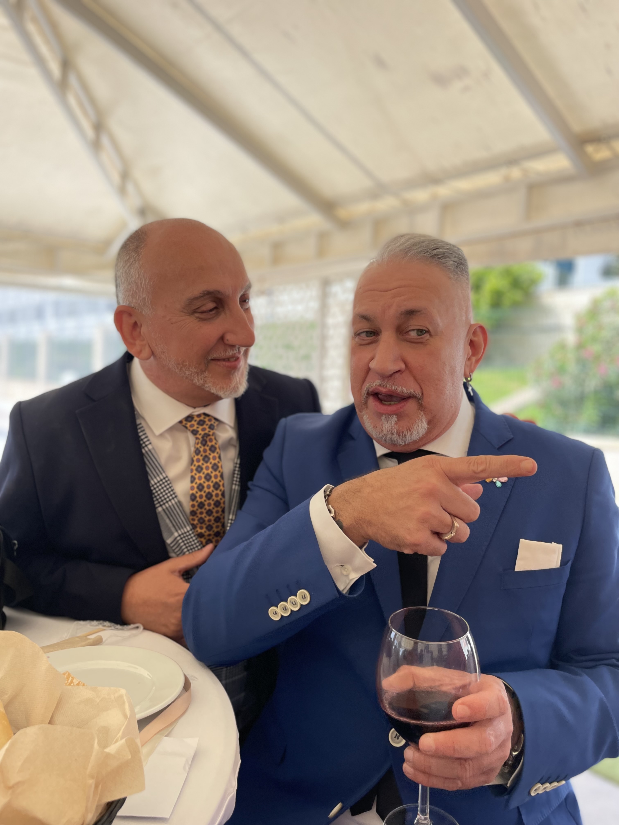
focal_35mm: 26
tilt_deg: -1.9
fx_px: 620
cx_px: 310
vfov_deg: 67.3
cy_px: 412
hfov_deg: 53.1
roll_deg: -1.7
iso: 50
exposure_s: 1/1276
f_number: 1.6
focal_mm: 4.2
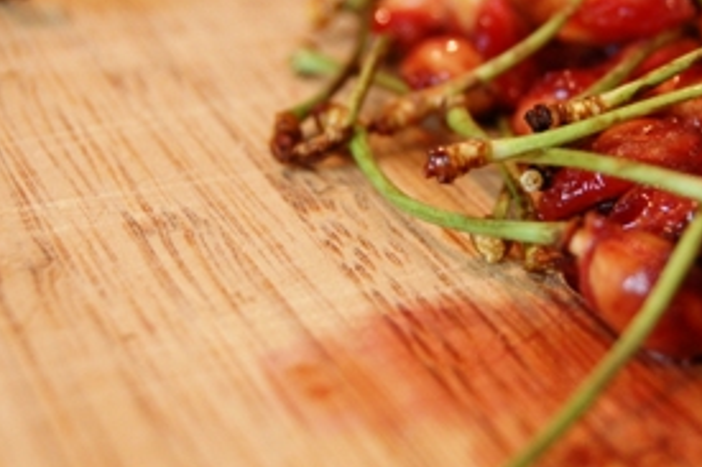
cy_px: 179
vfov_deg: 13.1
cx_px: 475
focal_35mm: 104
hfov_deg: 19.6
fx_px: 2027
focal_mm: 35
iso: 800
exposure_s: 1/20
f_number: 4.8
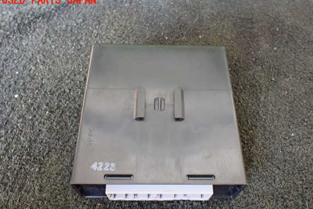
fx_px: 278
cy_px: 114
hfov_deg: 58.7
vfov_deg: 41.1
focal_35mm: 32
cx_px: 159
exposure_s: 1/40
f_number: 2.3
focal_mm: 5.4
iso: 800
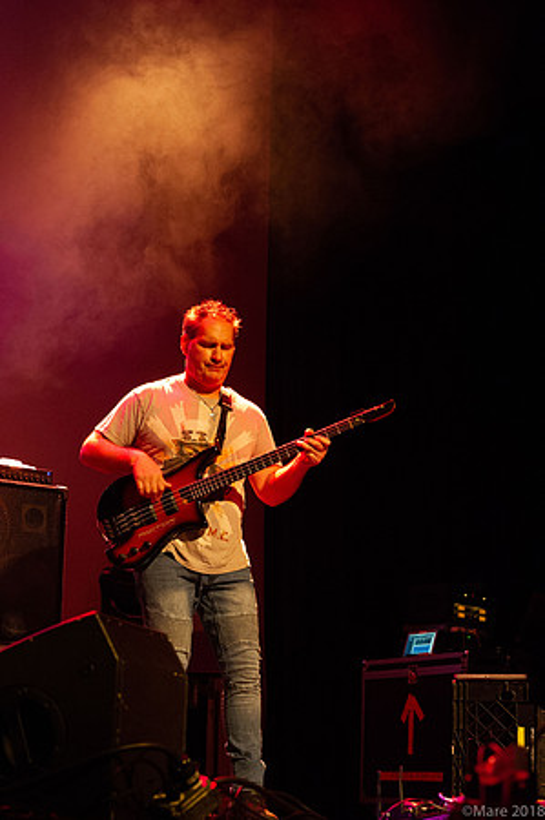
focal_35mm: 90
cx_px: 272
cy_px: 410
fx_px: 2048
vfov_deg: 22.6
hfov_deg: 15.2
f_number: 6.3
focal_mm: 90
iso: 8000
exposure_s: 1/60
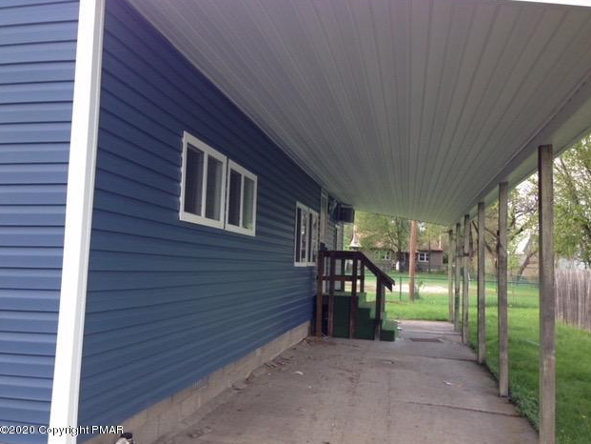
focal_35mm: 34
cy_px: 220
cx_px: 299
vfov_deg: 41.8
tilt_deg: +3.4
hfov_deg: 53.9
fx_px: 581
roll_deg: -0.5
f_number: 2.4
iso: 50
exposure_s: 1/141
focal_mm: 4.12
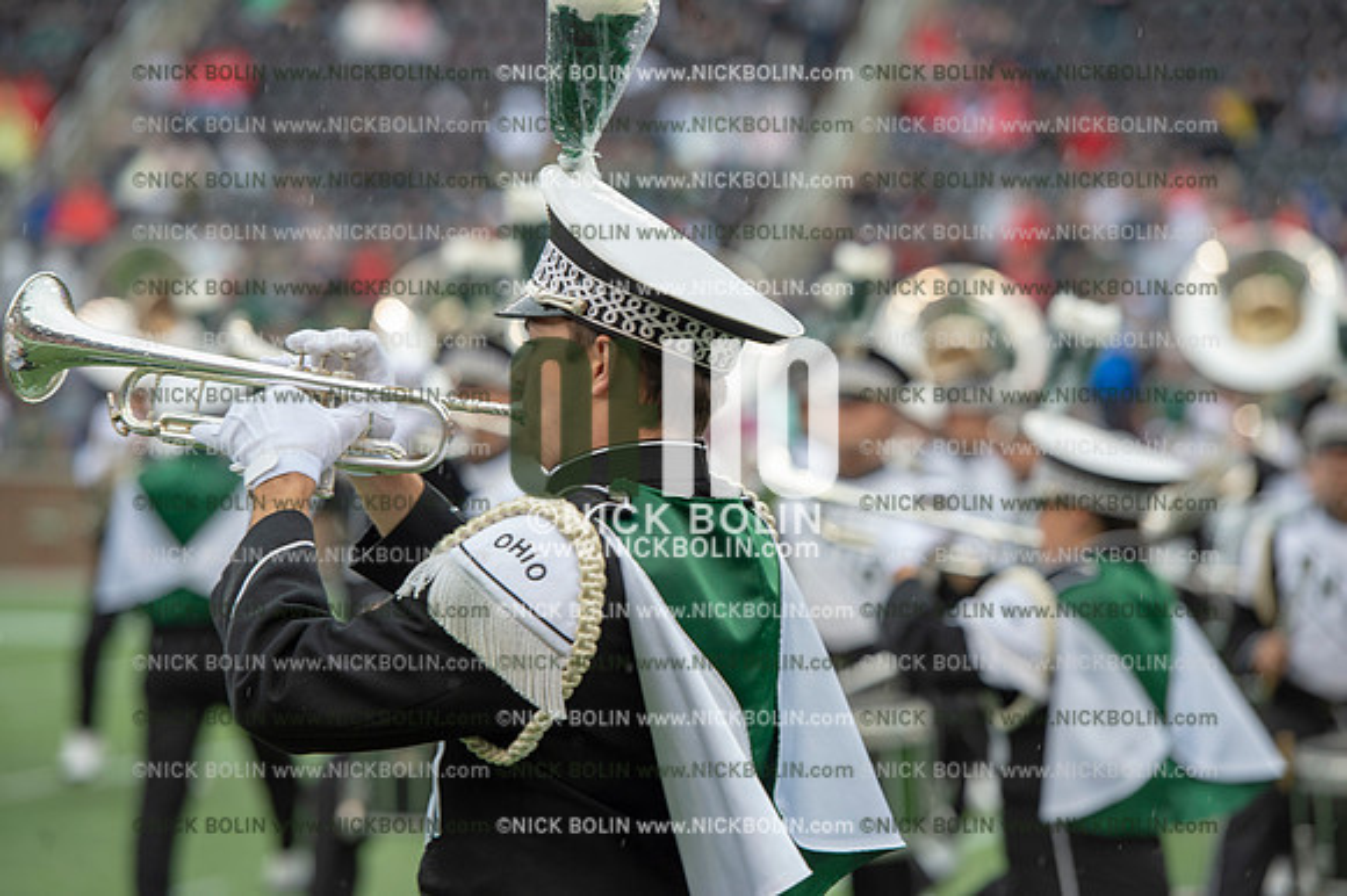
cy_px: 448
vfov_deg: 8.3
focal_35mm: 165
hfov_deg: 12.5
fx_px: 6170
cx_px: 674
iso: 400
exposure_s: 1/500
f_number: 4
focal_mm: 165
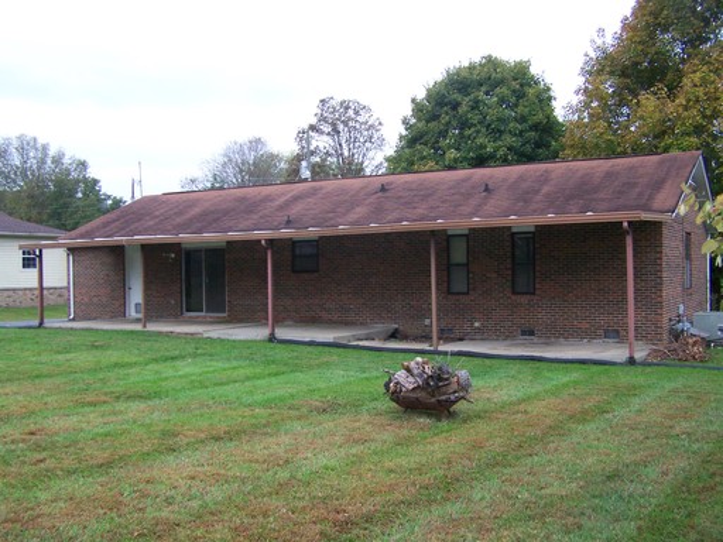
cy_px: 271
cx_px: 362
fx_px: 794
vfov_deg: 37.7
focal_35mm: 38
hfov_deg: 49.0
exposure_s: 1/125
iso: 160
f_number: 2.8
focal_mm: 6.3
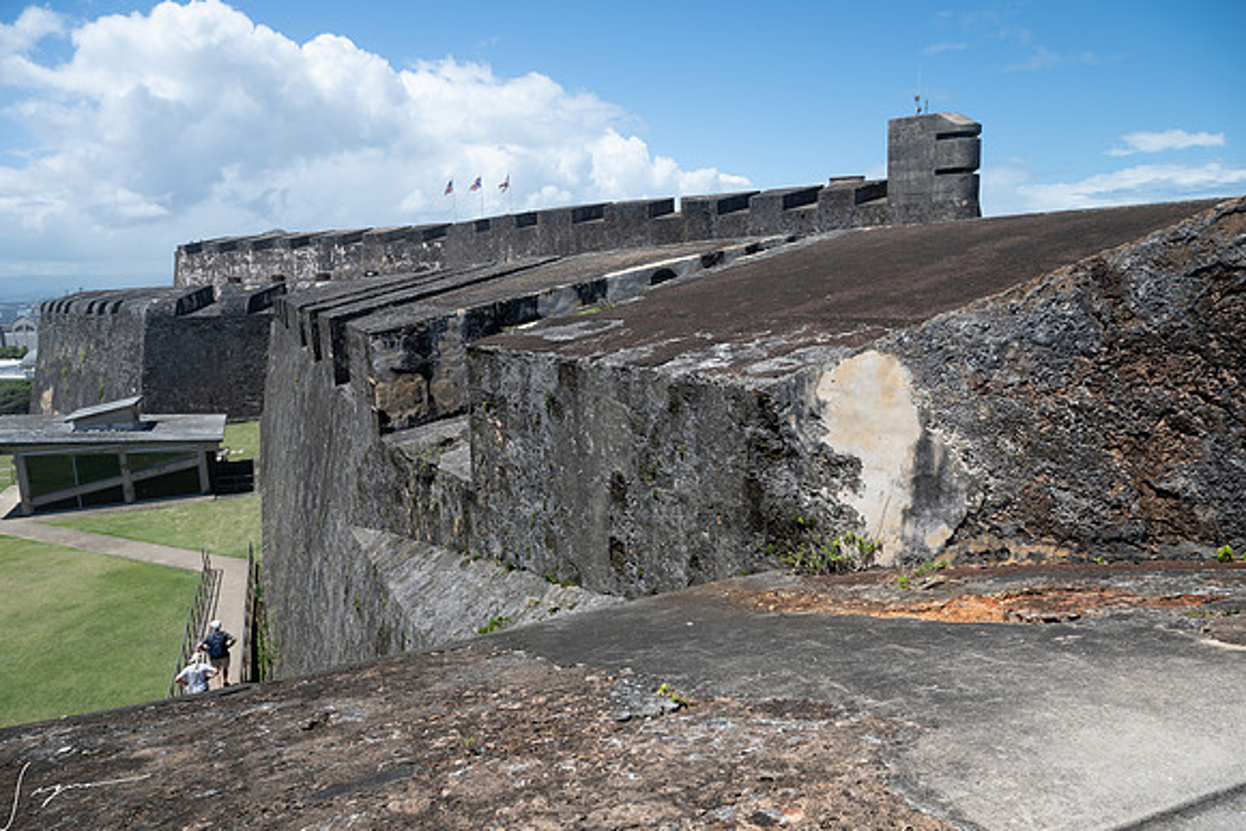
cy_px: 416
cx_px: 623
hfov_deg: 73.7
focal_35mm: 24
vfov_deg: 53.2
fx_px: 831
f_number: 8
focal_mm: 24
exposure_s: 1/125
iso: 100
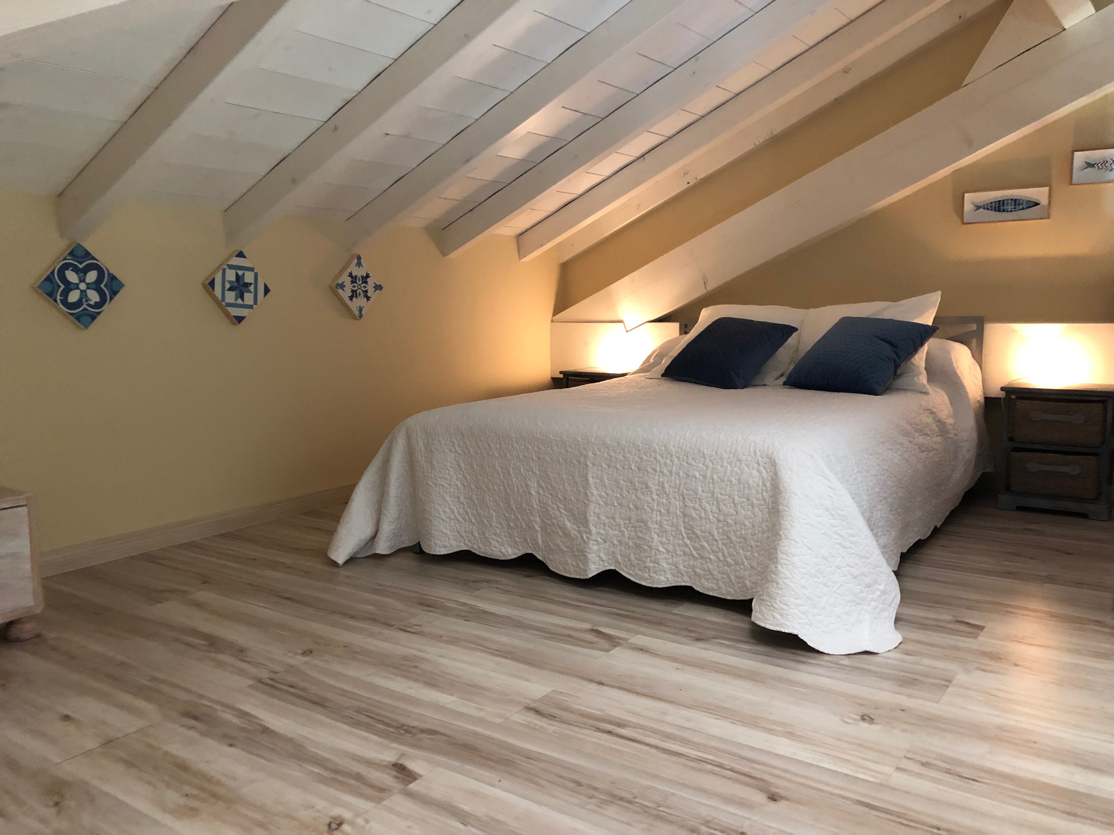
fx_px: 901
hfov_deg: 63.4
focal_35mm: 28
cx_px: 557
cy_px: 418
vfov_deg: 49.7
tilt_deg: -6.3
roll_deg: -0.5
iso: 100
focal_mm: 4
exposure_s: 1/13
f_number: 1.8
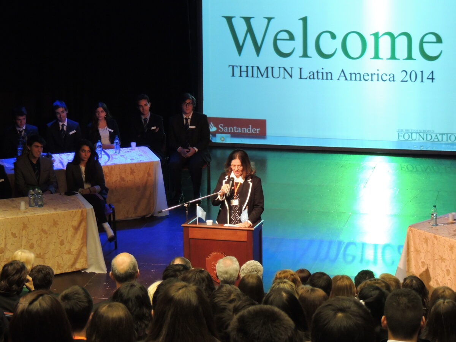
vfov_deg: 12.3
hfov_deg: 16.4
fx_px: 1581
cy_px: 171
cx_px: 228
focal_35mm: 120
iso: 800
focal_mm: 21.4
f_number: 4.2
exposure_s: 1/15
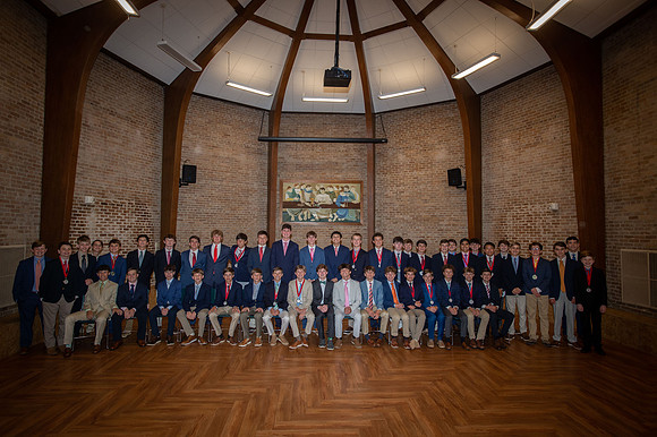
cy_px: 218
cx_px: 328
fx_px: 365
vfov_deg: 61.9
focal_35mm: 20
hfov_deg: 84.0
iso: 2000
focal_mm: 20
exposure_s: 1/160
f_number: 5
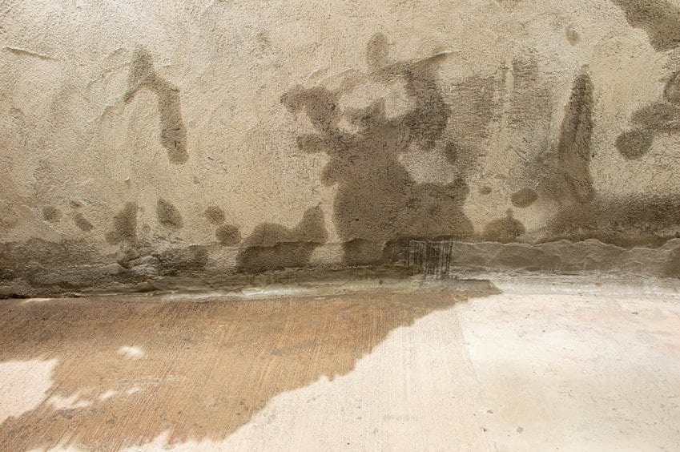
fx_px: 566
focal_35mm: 30
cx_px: 340
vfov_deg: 43.5
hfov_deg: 62.0
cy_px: 226
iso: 400
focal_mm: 20
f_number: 5.6
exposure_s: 1/2
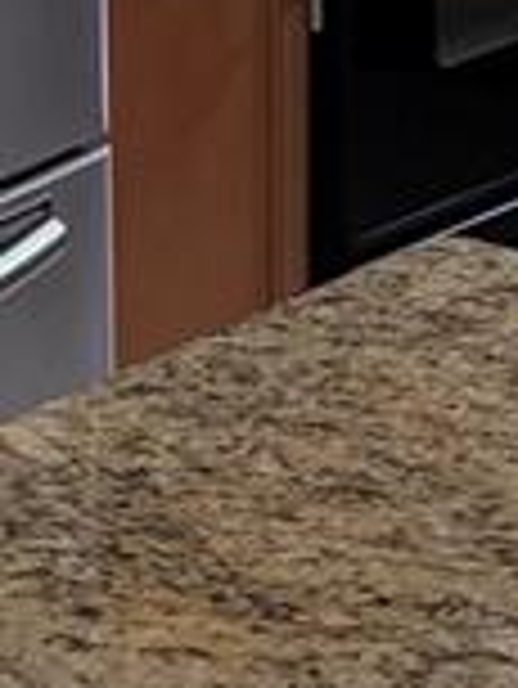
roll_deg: +0.2
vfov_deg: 9.4
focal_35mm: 188
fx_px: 3746
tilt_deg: -1.2
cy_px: -935
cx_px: 441
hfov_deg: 7.9
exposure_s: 1/120
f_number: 1.78
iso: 250
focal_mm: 6.76
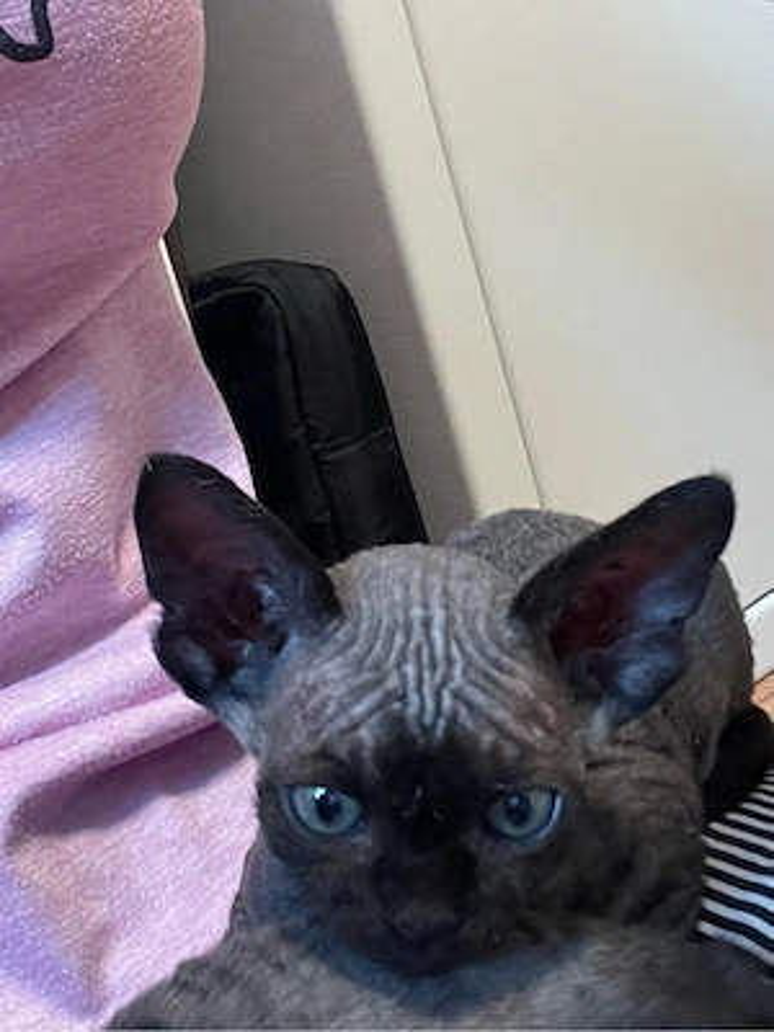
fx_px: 894
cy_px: 516
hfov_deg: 46.8
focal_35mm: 30
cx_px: 387
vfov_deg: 60.0
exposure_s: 1/25
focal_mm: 2.71
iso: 320
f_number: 2.2
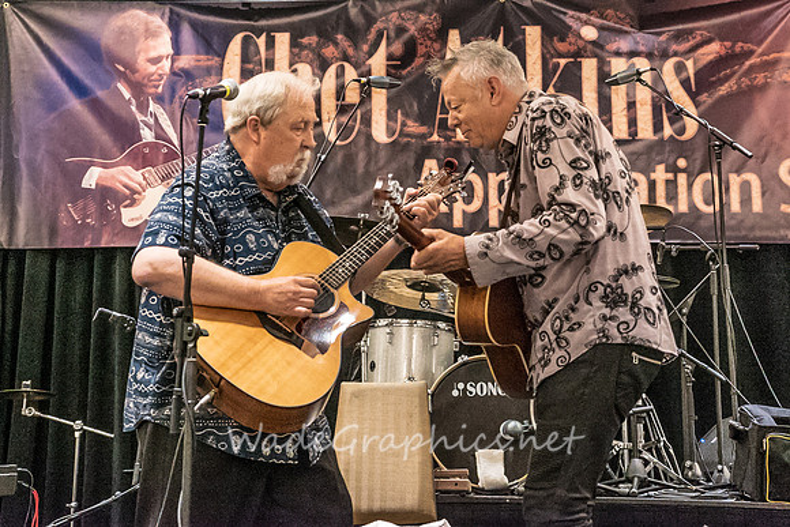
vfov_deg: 15.3
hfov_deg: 22.8
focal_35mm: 89
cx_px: 395
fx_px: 1961
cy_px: 152
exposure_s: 1/200
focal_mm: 61
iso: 10000
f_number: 5.6
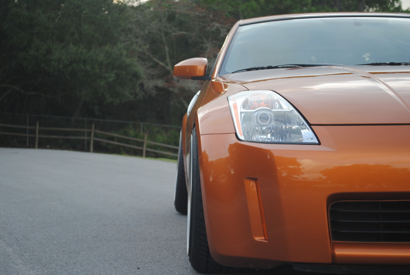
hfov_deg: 24.6
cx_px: 205
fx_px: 941
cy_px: 138
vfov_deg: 16.6
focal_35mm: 82
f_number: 5.6
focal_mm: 55
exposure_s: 1/125
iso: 200
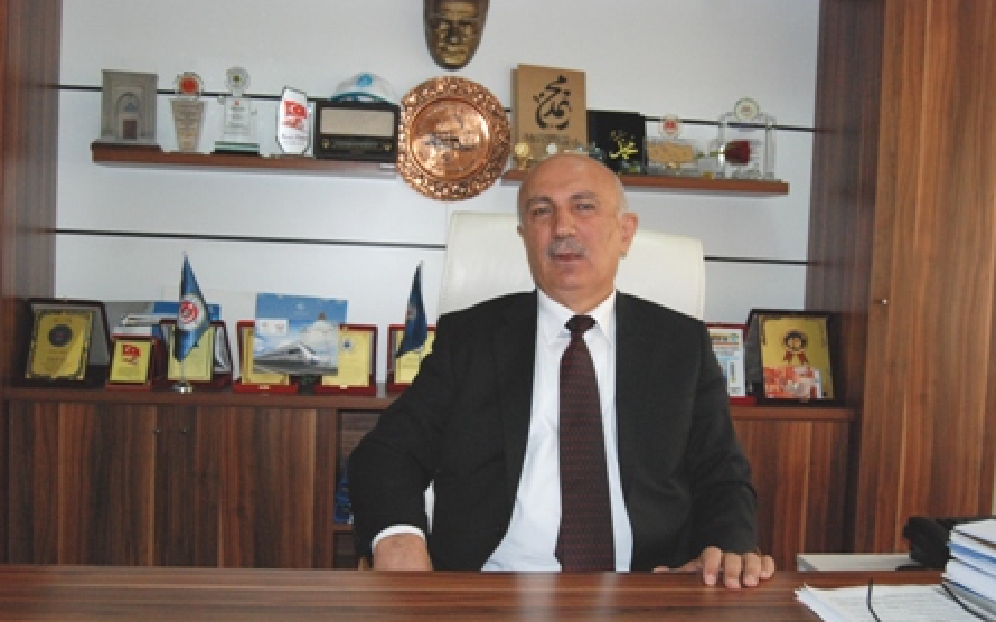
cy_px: 320
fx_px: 1004
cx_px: 499
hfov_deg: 52.8
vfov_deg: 34.4
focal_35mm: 37
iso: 1600
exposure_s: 1/60
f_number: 5.6
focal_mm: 24
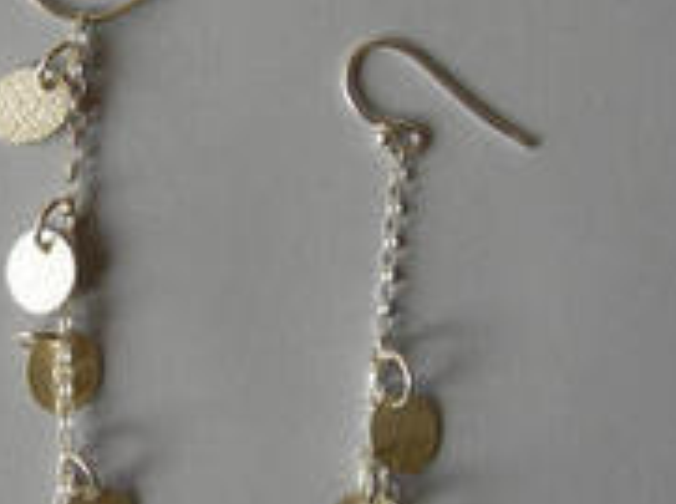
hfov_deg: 18.8
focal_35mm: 103
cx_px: 62
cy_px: 323
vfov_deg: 14.3
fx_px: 2007
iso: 50
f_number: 2.8
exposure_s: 1/108
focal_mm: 7.8
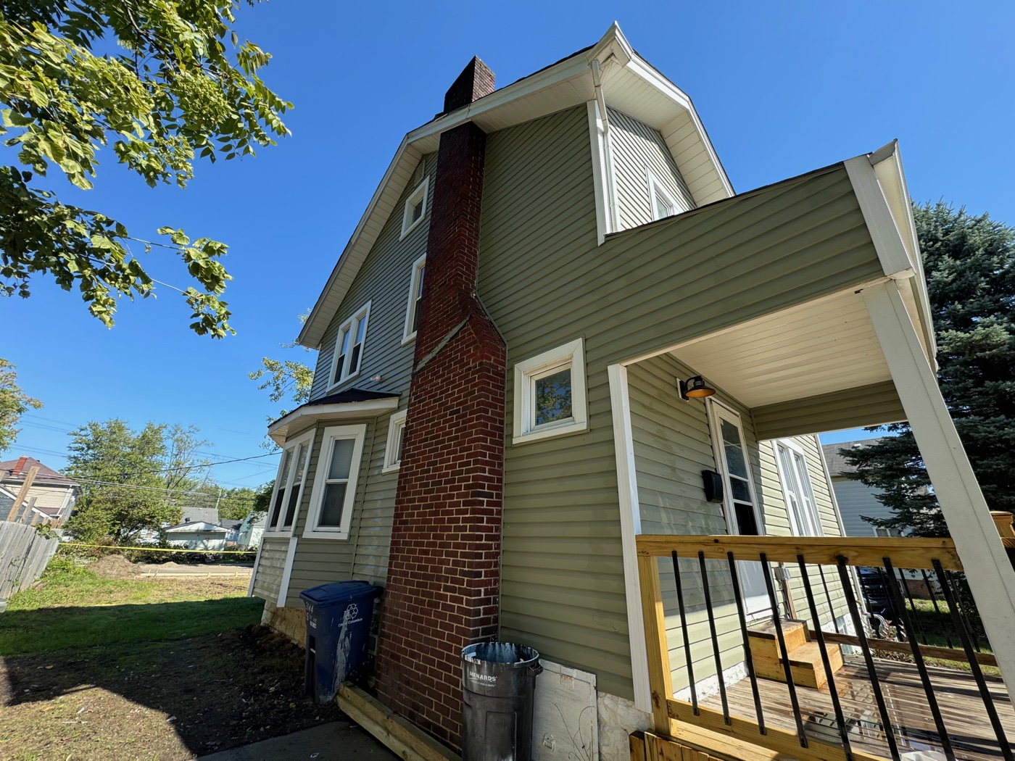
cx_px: 508
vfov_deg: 85.7
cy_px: 380
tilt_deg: +24.2
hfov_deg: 102.1
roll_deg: -0.3
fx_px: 411
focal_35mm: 14
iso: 50
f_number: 2.2
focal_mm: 2.22
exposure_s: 1/430
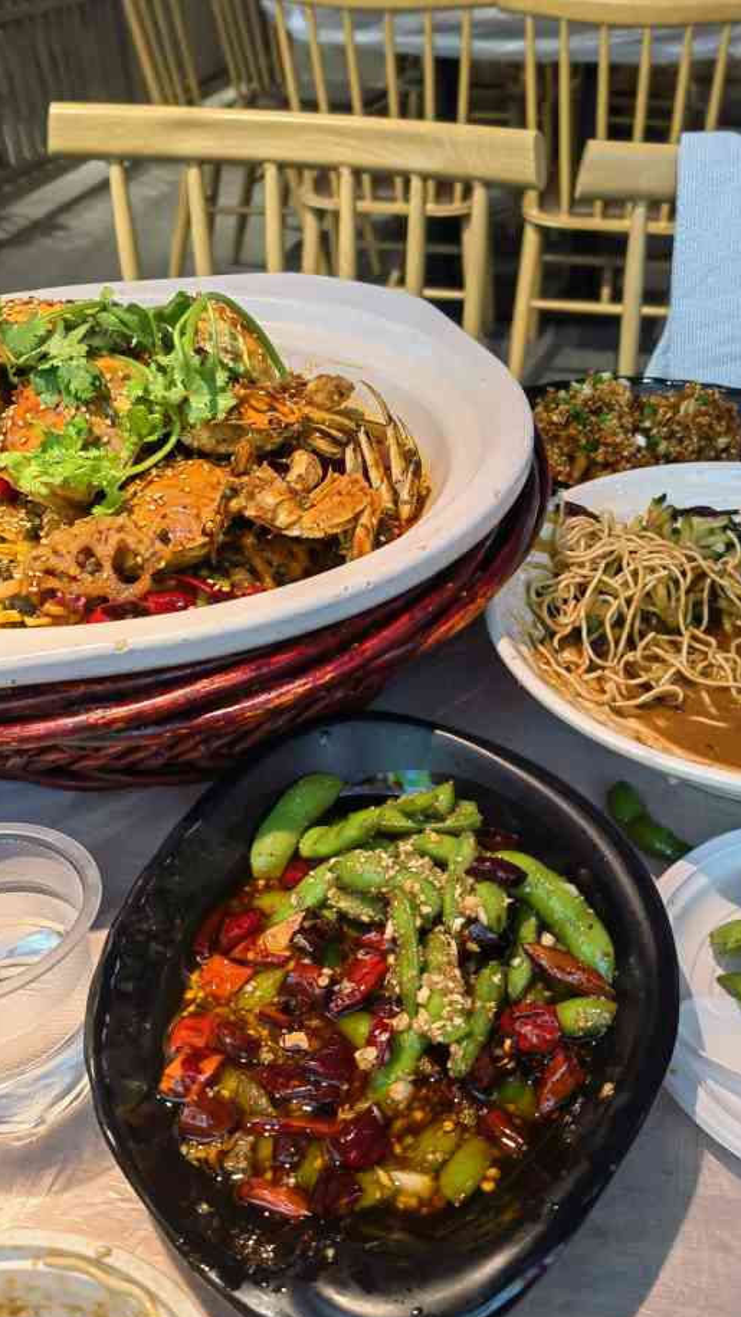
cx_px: 498
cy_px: 670
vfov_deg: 64.3
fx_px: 1047
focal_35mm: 30
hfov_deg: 38.5
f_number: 1.8
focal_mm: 5.54
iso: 320
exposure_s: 1/303
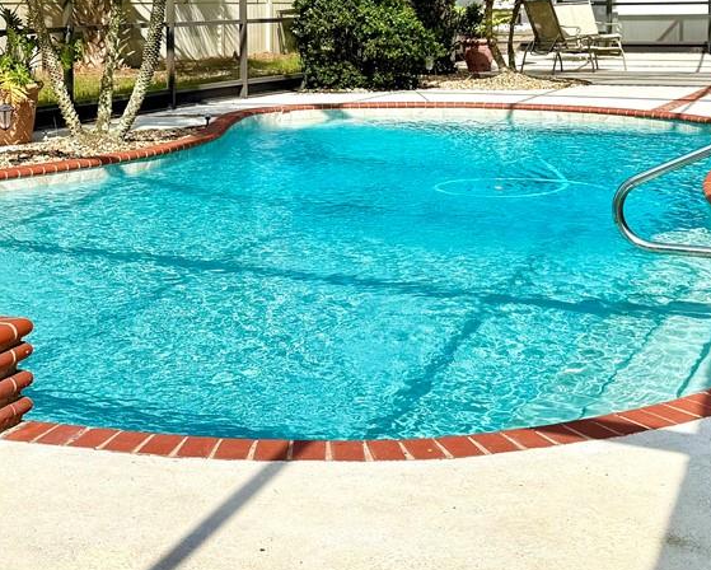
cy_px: 38
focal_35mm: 67
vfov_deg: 22.2
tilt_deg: -3.7
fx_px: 1411
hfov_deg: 28.2
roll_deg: -0.5
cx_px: 282
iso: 80
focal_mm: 6.76
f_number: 1.78
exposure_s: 1/4310
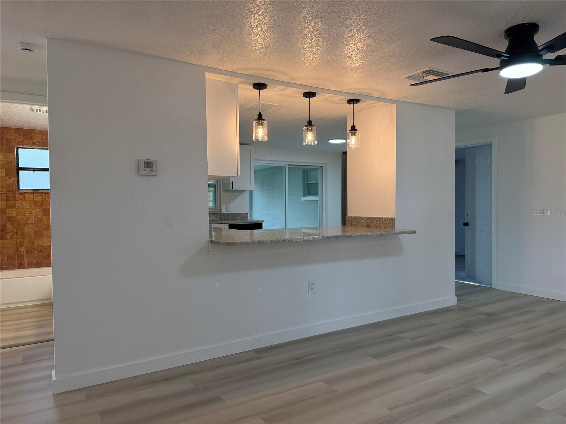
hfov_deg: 71.6
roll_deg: +1.0
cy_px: 212
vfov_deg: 56.8
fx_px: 392
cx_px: 283
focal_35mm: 24
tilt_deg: -2.3
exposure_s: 1/206
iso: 160
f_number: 1.78
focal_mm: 6.76
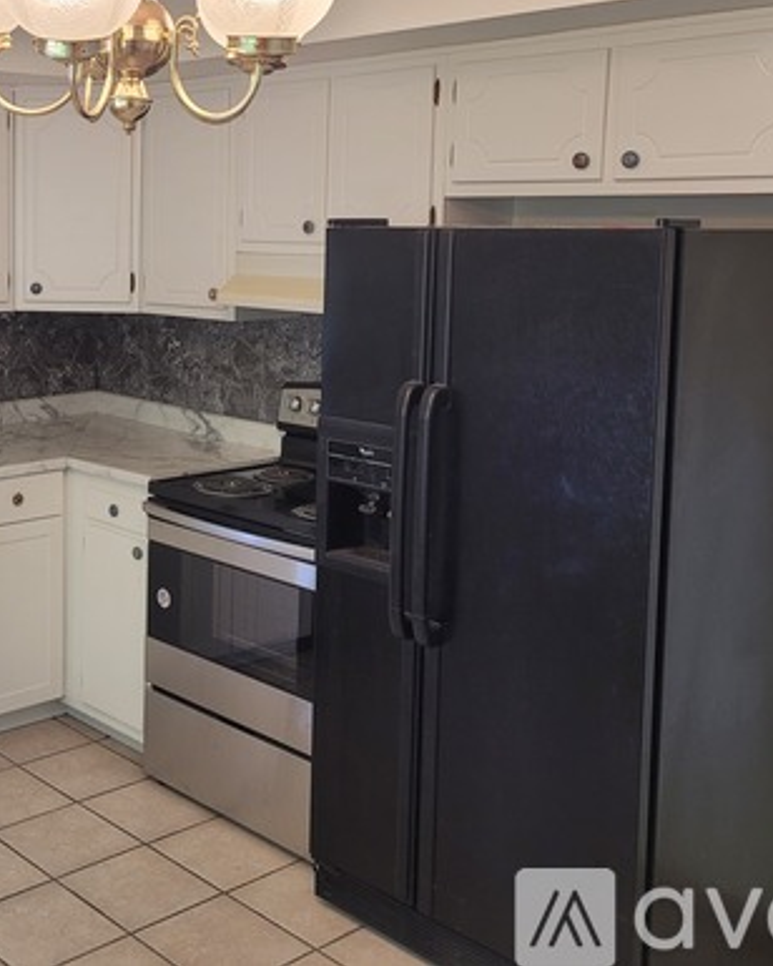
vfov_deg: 41.6
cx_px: 84
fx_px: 1258
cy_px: 341
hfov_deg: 32.5
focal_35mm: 44
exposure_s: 1/120
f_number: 1.8
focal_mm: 5.4
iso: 125
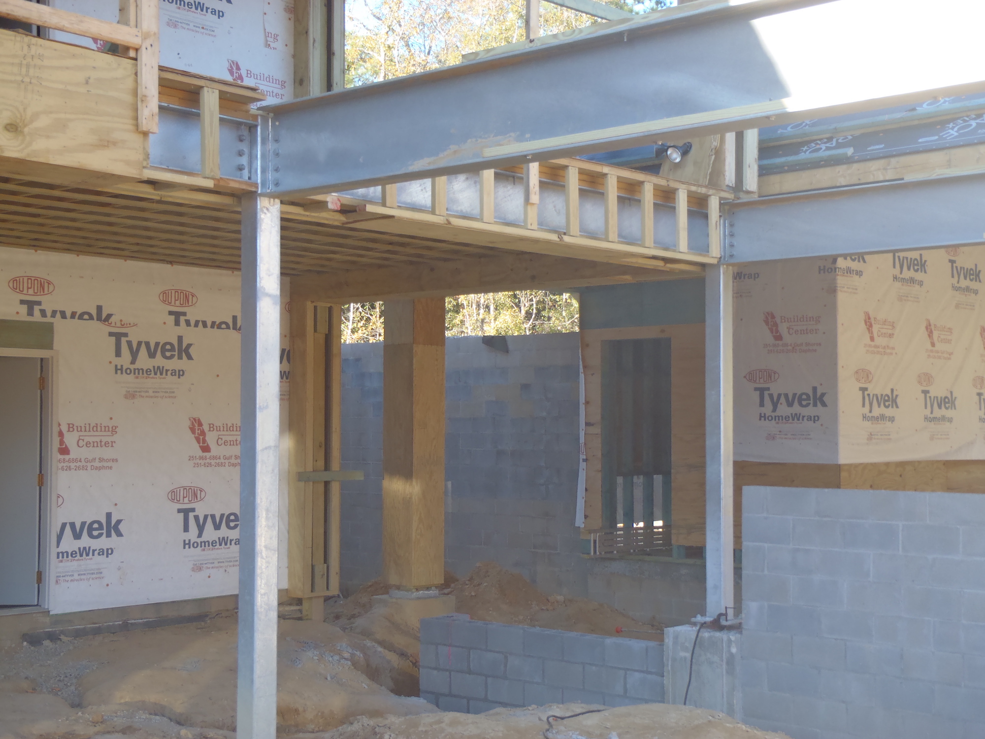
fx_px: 1394
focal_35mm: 49
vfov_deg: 29.7
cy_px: 370
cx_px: 492
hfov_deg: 38.9
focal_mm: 8.8
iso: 100
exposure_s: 1/50
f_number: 4.9
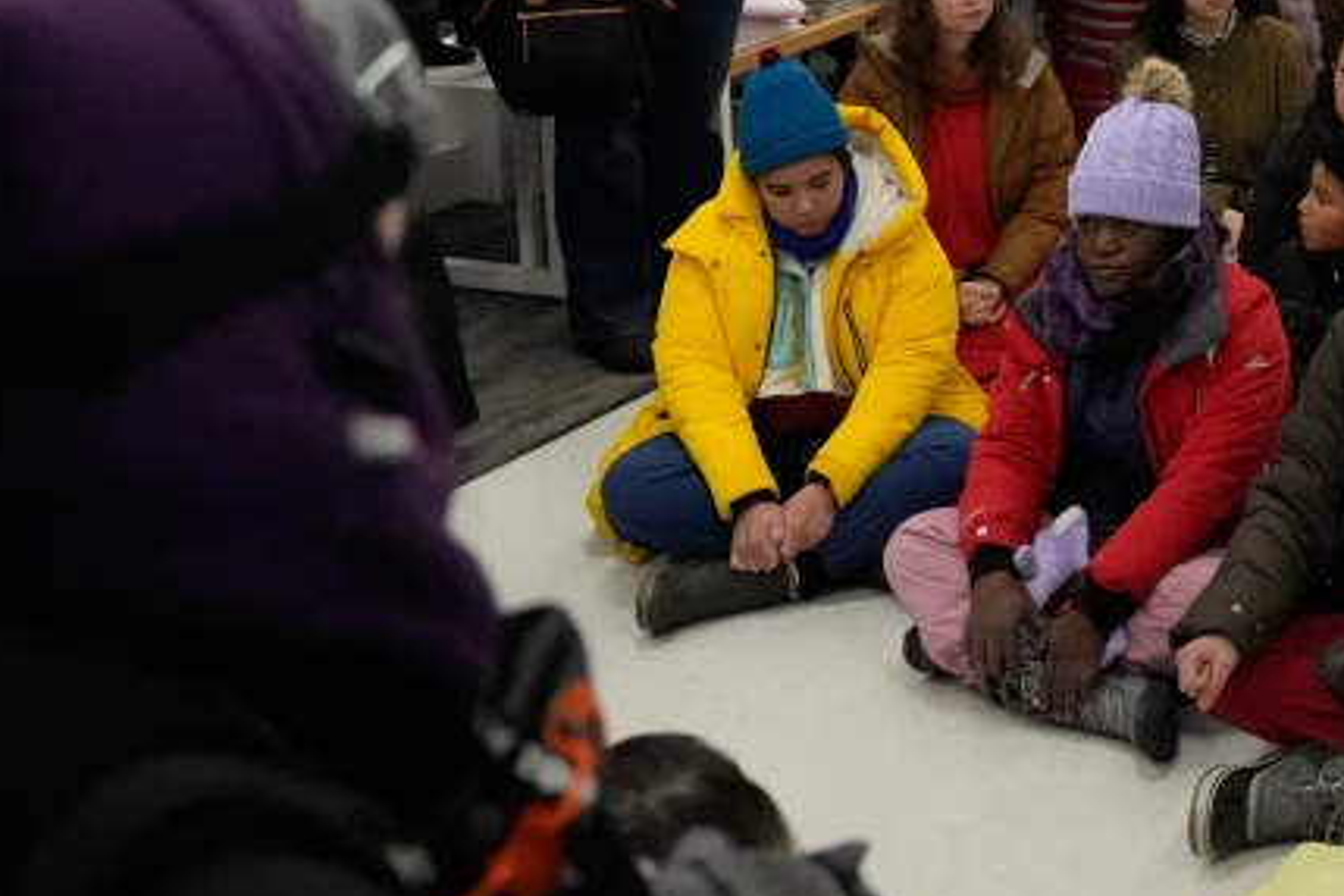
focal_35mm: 70
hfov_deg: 26.7
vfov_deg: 18.6
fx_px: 2613
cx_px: 1457
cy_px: -138
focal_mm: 25
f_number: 2.8
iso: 6400
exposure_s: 1/1000
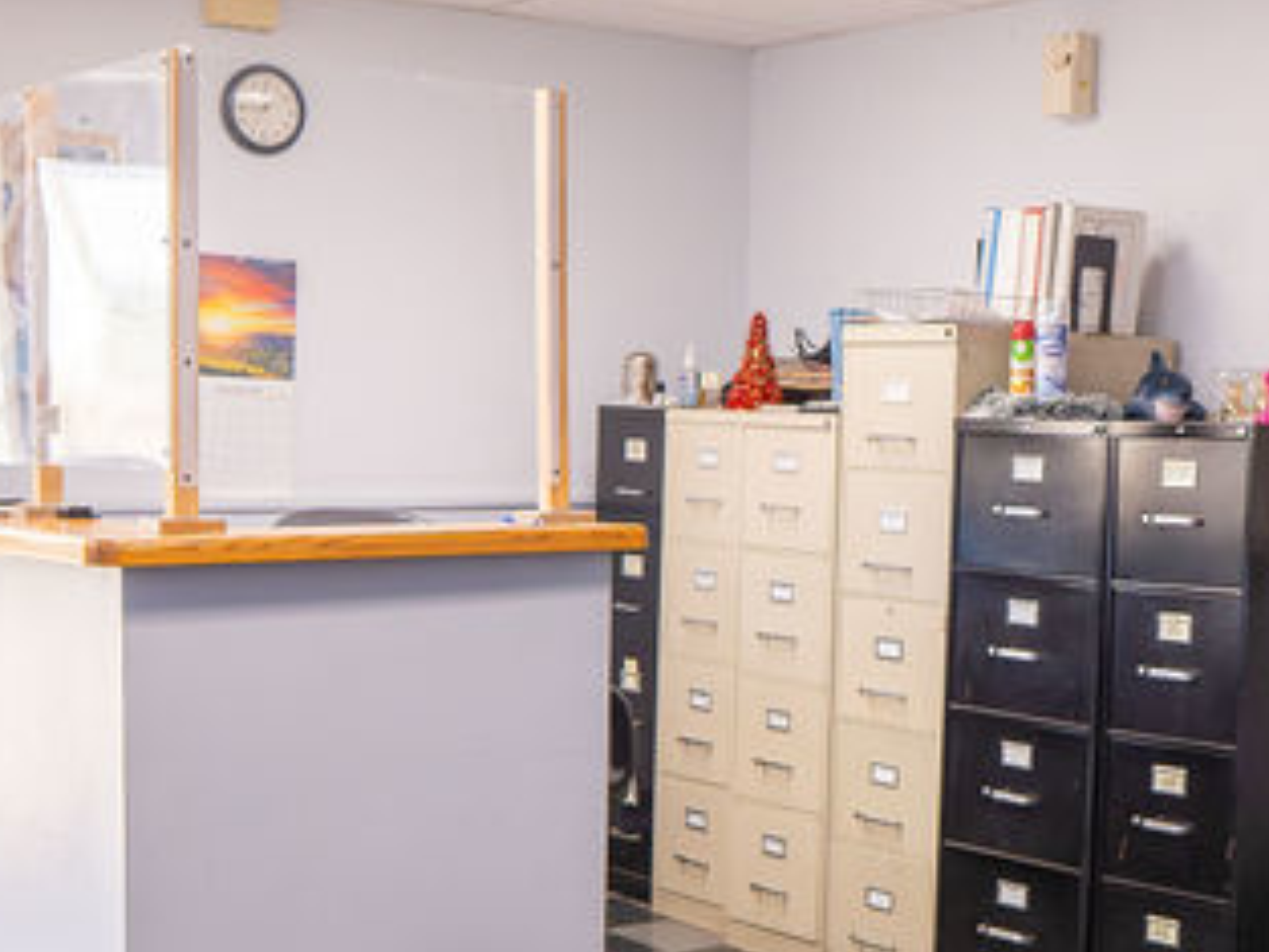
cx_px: 843
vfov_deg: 23.5
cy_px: 642
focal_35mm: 62
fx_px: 2274
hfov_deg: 31.0
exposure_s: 1/60
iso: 800
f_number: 3.5
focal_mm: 16
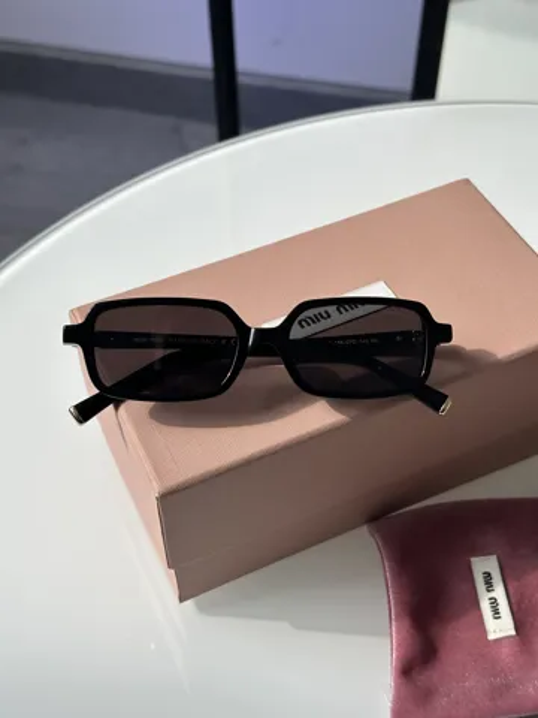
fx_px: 995
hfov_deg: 30.3
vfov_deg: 39.7
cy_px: 359
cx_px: 269
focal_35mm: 48
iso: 64
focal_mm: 6.86
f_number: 1.78
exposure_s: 1/335
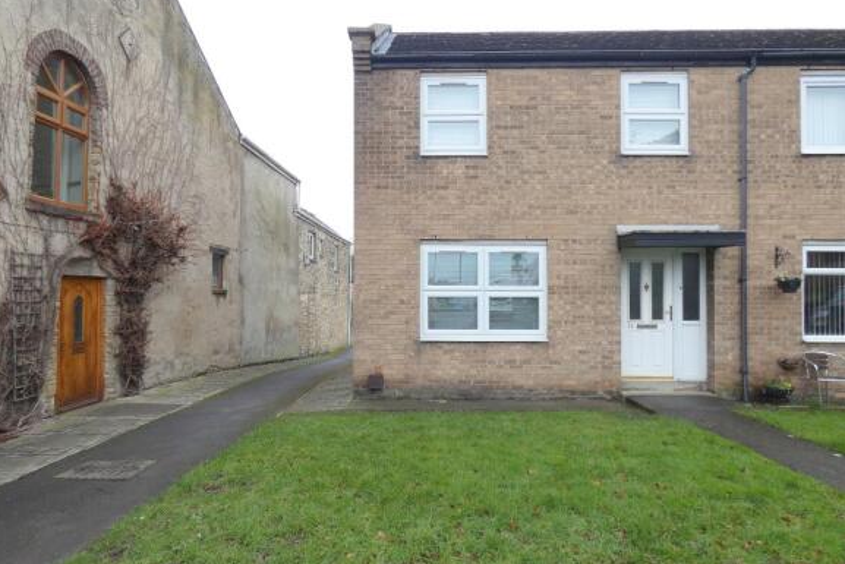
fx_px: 493
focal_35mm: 21
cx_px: 421
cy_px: 286
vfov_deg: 59.5
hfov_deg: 81.2
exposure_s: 1/160
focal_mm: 3.6
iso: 80
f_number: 2.8
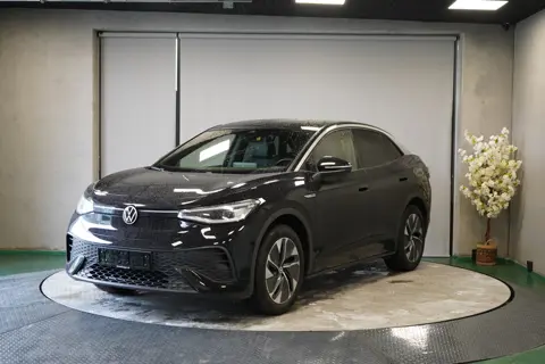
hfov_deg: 38.2
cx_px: 272
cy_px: 182
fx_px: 787
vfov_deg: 26.0
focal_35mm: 52
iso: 2500
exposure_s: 1/160
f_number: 5
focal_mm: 52
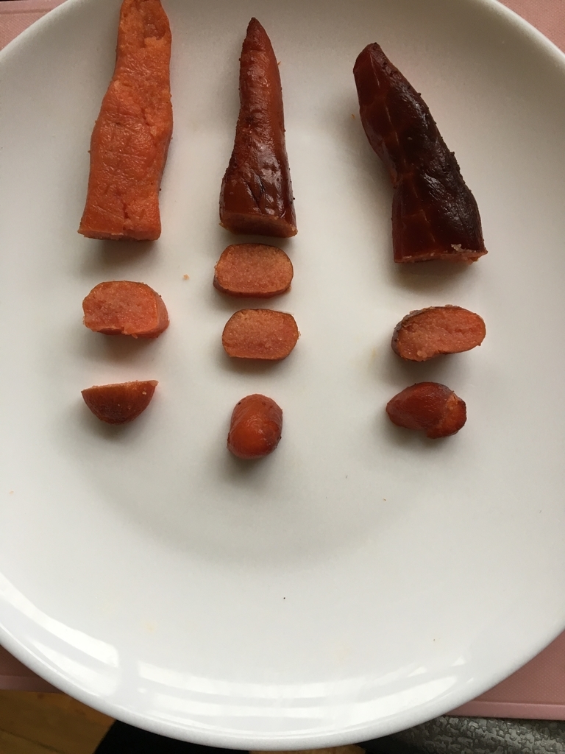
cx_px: 282
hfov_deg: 48.2
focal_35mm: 29
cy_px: 377
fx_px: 631
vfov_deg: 61.7
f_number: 2.2
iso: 40
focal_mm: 4.15
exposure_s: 1/30
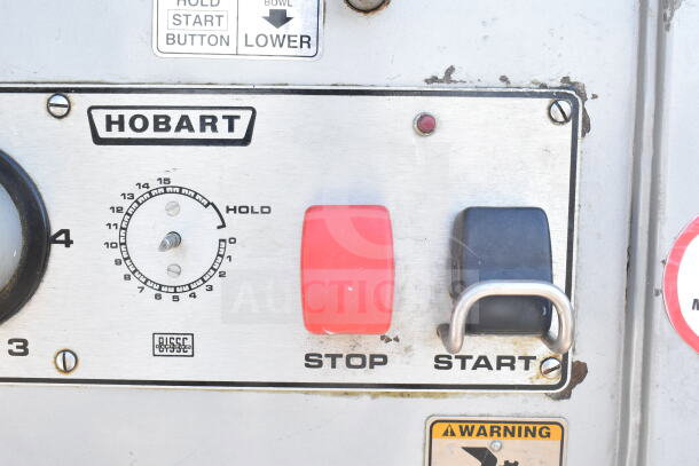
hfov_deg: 51.3
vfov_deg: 35.5
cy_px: 233
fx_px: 728
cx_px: 350
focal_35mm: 38
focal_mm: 25
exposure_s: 1/320
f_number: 9
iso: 1600
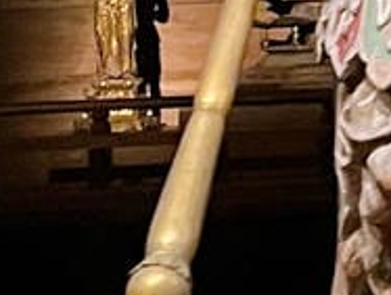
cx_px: 594
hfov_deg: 8.7
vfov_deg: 6.5
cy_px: -326
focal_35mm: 222
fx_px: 2512
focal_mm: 5.7
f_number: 1.5
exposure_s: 1/30
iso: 500
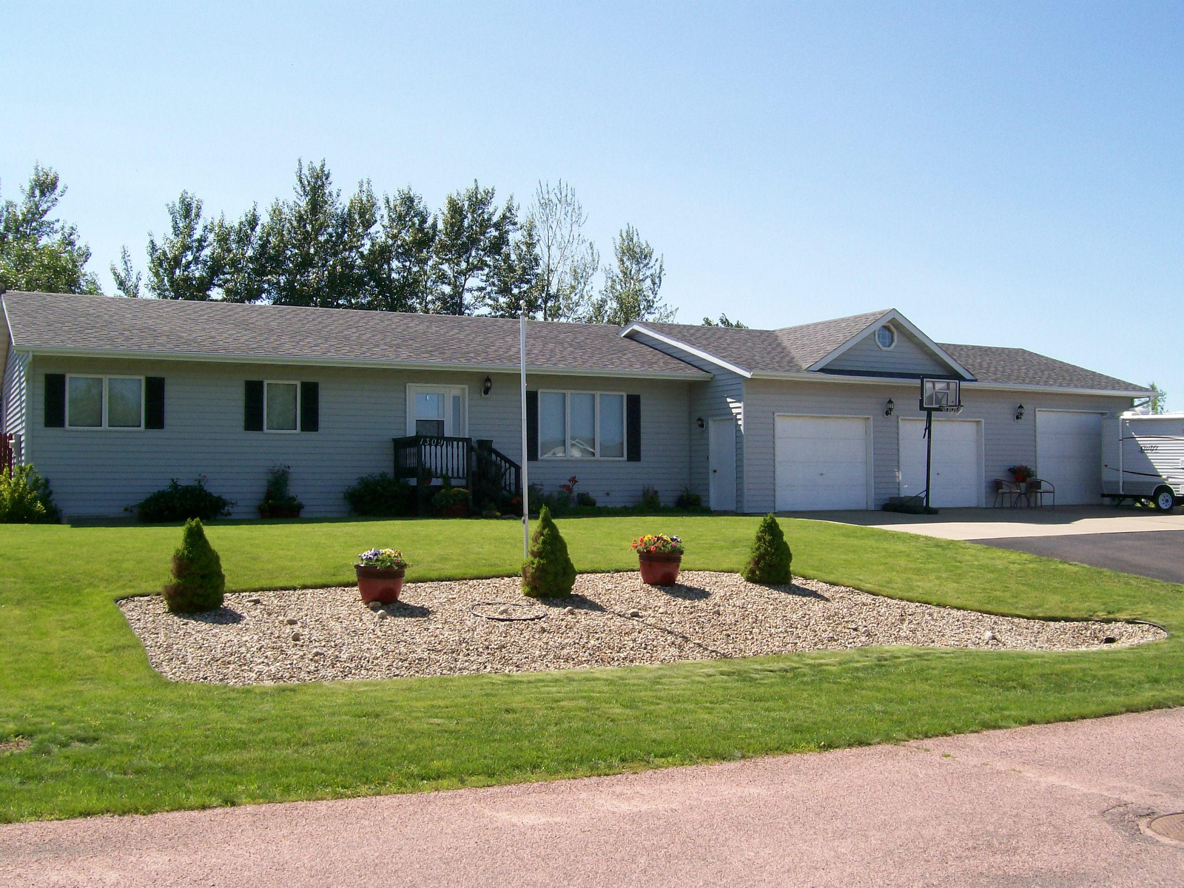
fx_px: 1231
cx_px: 592
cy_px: 444
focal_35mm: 36
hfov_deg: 51.4
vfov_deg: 39.7
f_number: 4.8
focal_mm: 6
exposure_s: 1/463
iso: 80
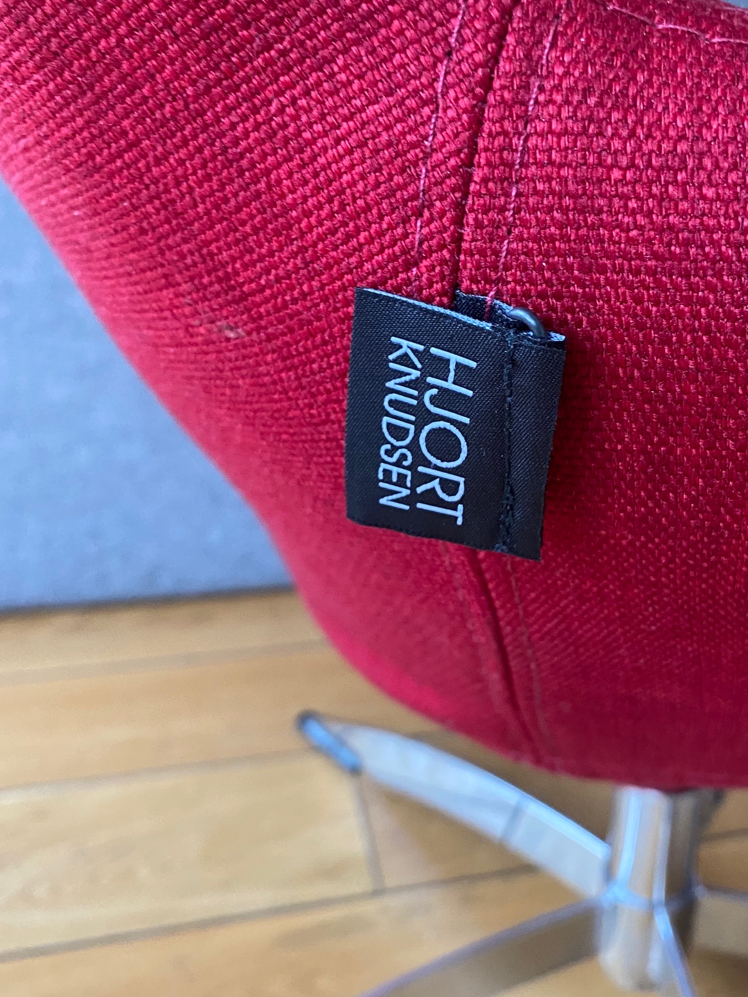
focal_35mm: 33
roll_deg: -2.0
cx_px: 467
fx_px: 951
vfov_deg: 55.3
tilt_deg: -20.6
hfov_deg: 42.6
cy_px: 490
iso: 320
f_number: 1.8
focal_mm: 4.25
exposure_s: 1/60
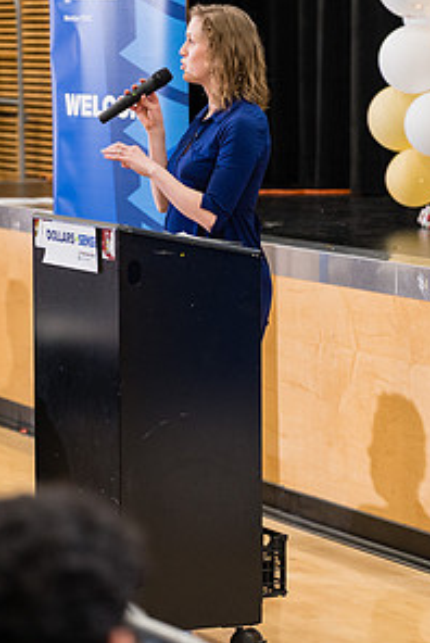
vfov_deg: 13.5
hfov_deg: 9.0
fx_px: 2717
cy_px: 206
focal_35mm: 152
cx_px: 142
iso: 1600
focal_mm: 100
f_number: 2.8
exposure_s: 1/250
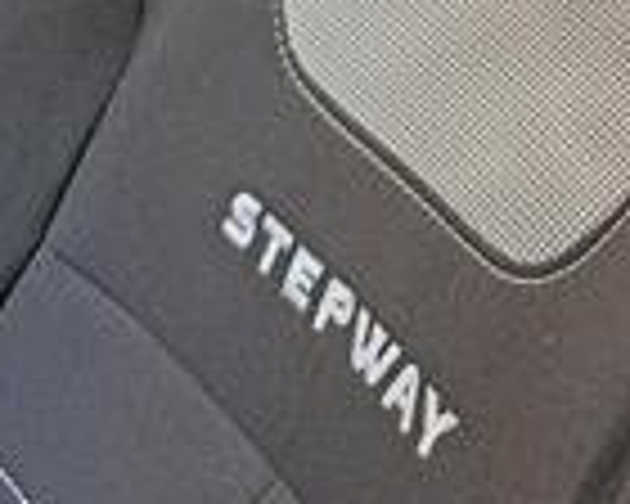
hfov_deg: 15.7
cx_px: 1130
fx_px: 1958
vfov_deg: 13.1
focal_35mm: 105
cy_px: -430
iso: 331
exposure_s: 1/100
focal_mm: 6.11
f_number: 1.65
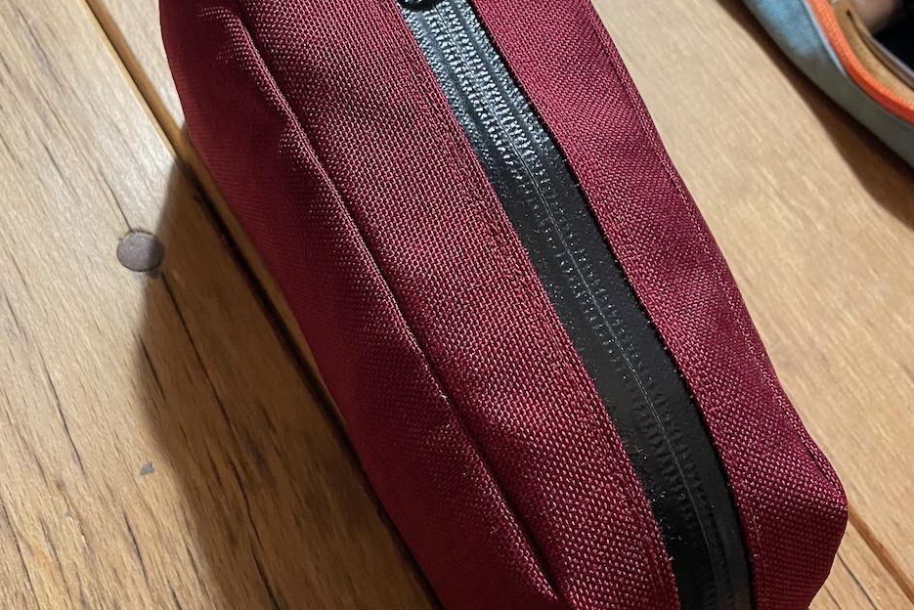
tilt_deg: -60.9
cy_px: 281
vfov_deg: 35.9
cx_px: 467
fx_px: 940
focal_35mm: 37
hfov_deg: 51.9
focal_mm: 4.2
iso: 400
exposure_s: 1/50
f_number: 1.6
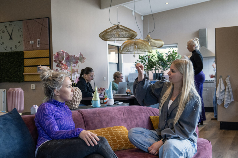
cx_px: 119
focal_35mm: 50
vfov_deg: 27.0
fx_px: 331
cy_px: 79
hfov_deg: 39.6
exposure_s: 1/160
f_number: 5
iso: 1250
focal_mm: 50
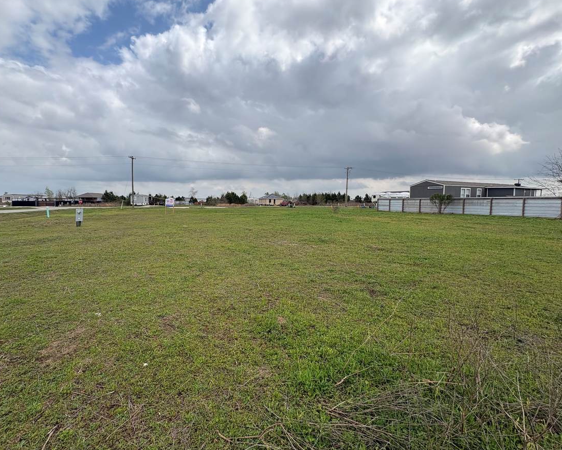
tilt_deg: -2.5
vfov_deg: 80.3
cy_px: 214
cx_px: 249
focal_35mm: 16
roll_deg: -0.8
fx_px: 266
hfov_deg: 92.7
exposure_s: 1/1709
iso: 40
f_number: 2.2
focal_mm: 2.22
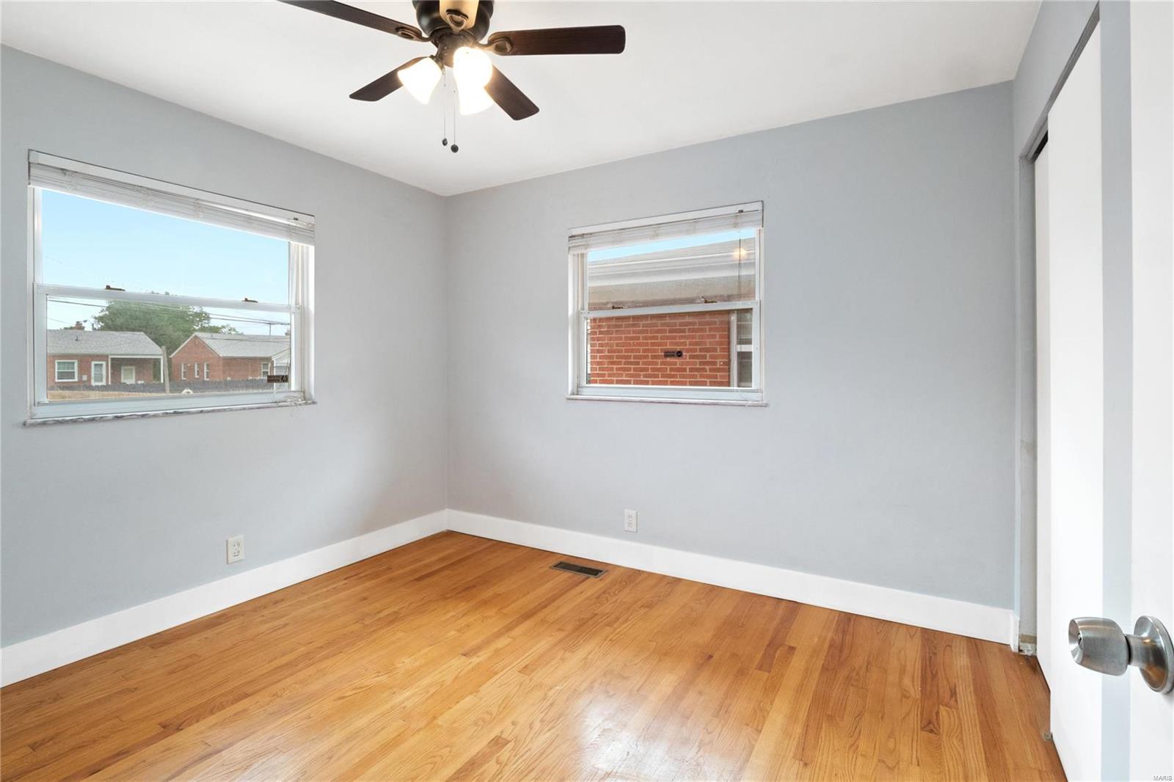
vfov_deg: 73.7
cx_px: 587
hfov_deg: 96.7
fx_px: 522
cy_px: 391
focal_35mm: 16
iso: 400
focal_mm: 8
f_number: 10
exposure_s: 1/8
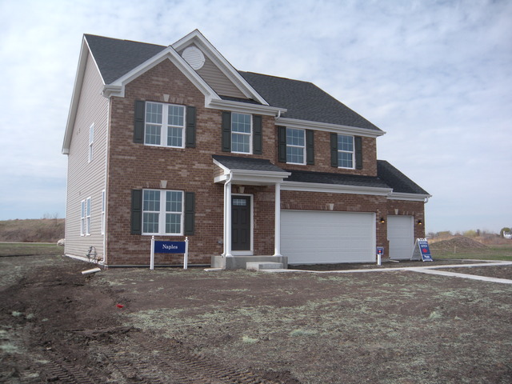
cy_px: 192
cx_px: 256
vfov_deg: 40.7
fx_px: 518
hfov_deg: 52.6
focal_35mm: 35
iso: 64
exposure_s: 1/718
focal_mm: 5.9
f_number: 3.8
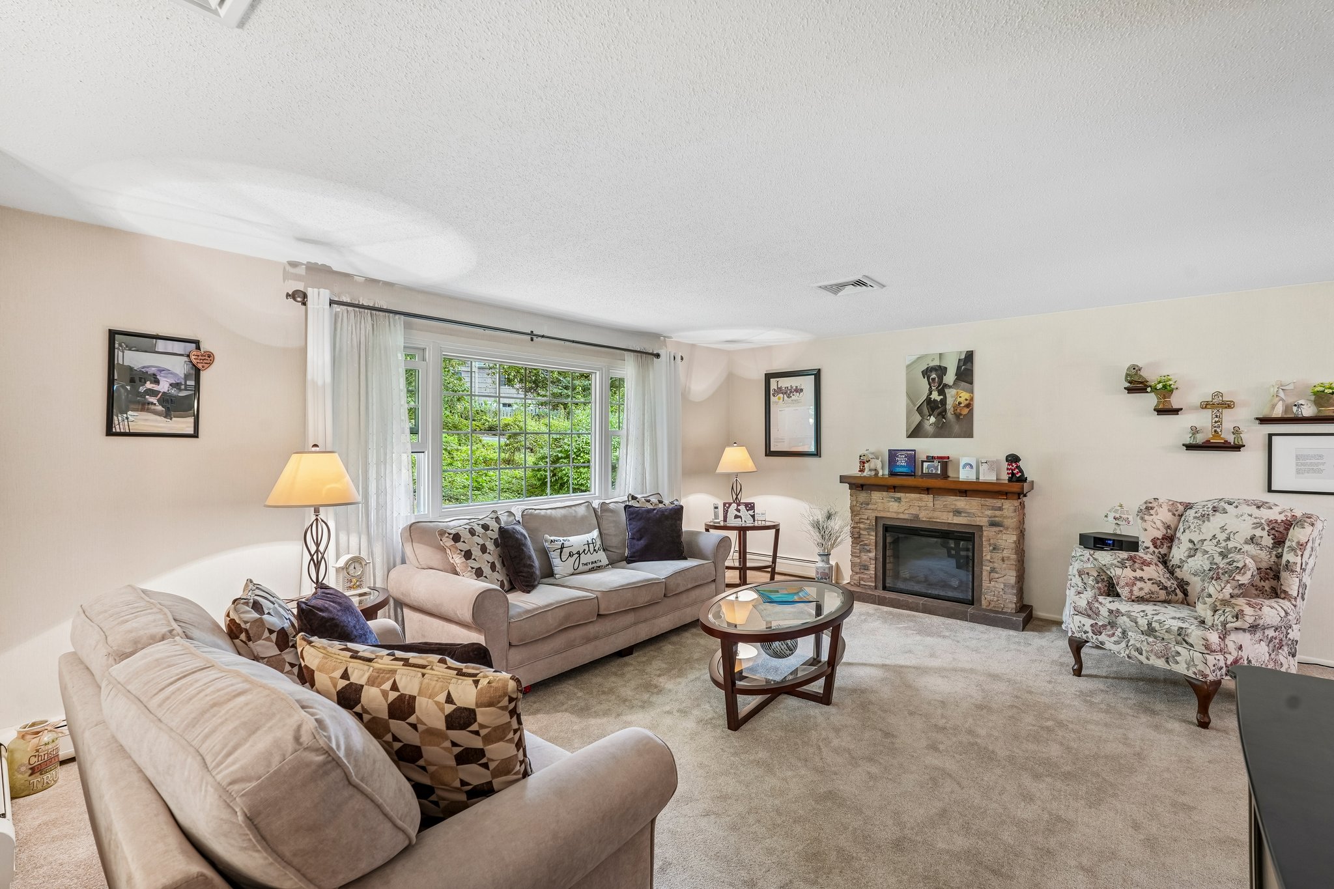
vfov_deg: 73.7
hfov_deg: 96.7
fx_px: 593
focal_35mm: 16
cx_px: 667
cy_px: 444
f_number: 8
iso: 400
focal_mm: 16
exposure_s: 1/10
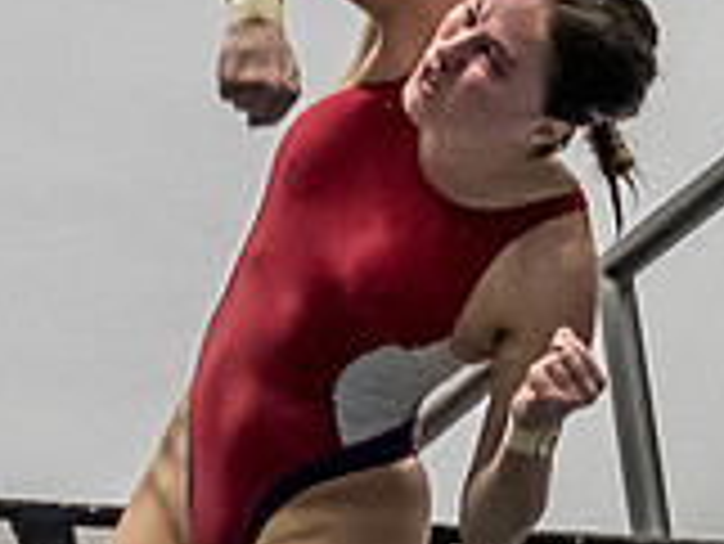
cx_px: 261
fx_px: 20303
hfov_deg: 2.0
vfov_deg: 1.5
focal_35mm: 970
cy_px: 286
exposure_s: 1/1600
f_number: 2.8
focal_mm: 97
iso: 4000
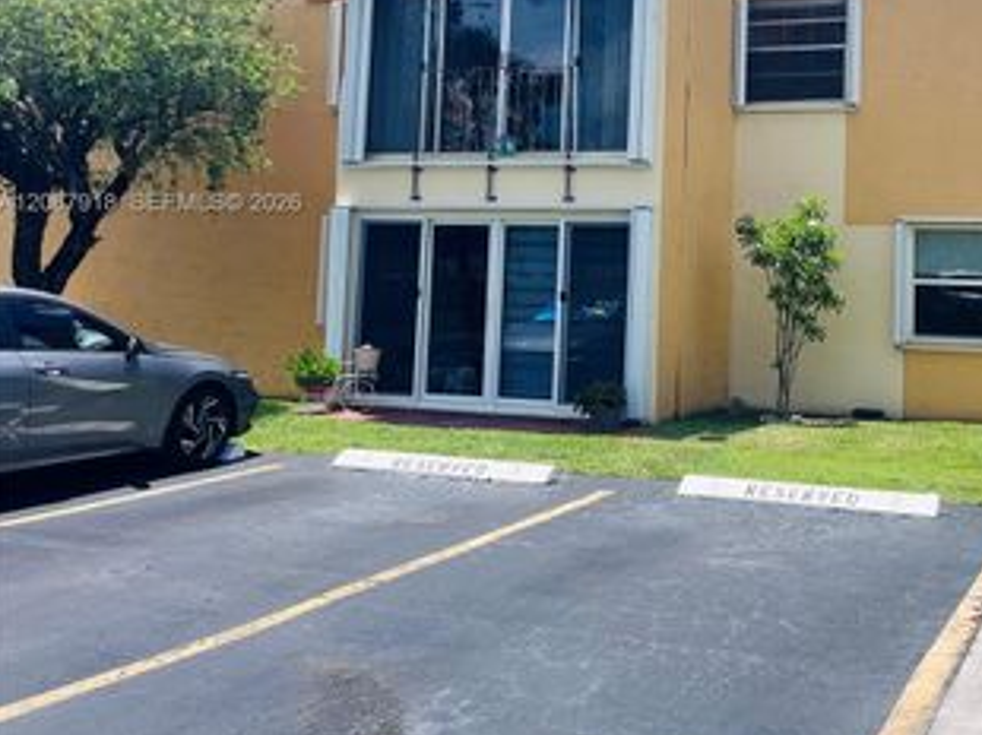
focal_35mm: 42
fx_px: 1191
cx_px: 786
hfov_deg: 42.8
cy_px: 204
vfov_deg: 33.8
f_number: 1.6
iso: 50
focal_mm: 5.1
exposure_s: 1/3049
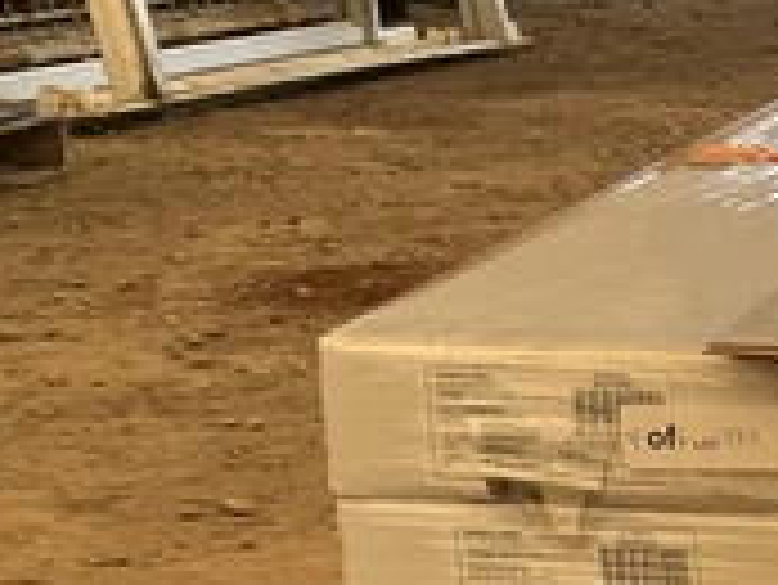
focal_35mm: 126
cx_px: 1417
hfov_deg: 13.9
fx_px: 2834
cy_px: 862
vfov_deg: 11.3
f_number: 1.8
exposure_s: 1/273
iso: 25
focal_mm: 3
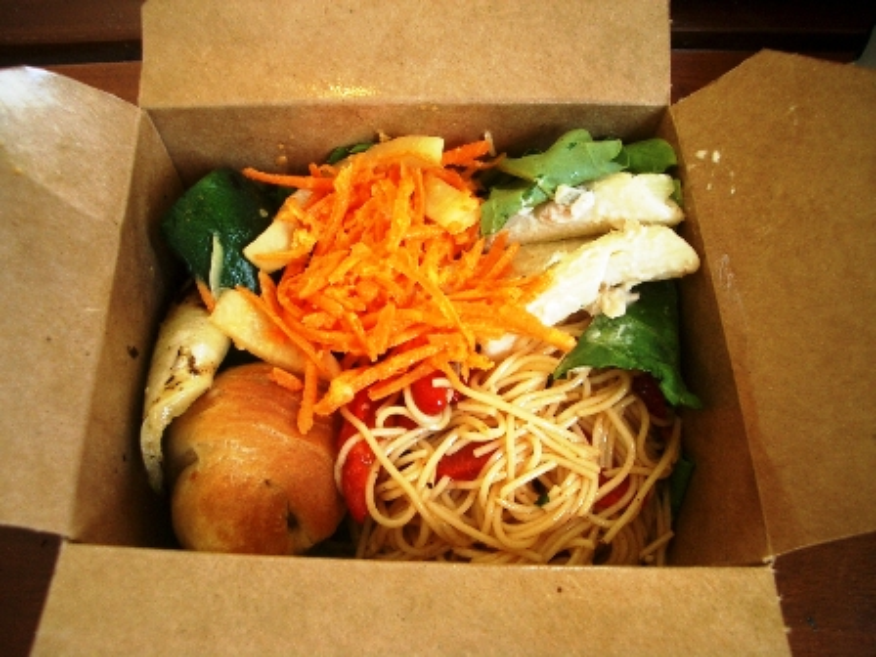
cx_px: 438
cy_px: 328
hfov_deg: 52.6
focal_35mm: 35
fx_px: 886
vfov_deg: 40.7
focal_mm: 5.8
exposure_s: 1/40
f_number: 2.6
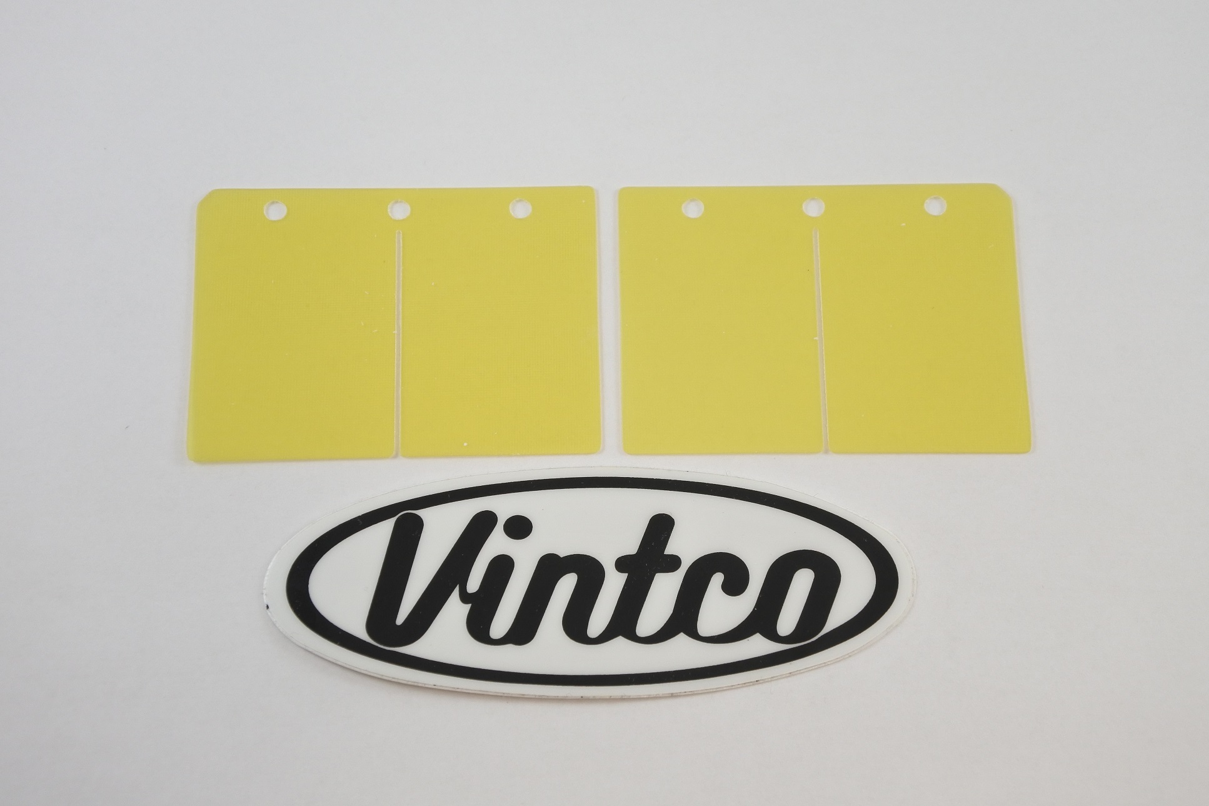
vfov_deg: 24.2
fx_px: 1880
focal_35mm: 56
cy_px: 403
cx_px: 604
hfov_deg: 35.6
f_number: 4.8
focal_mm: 21
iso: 400
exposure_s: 1/125
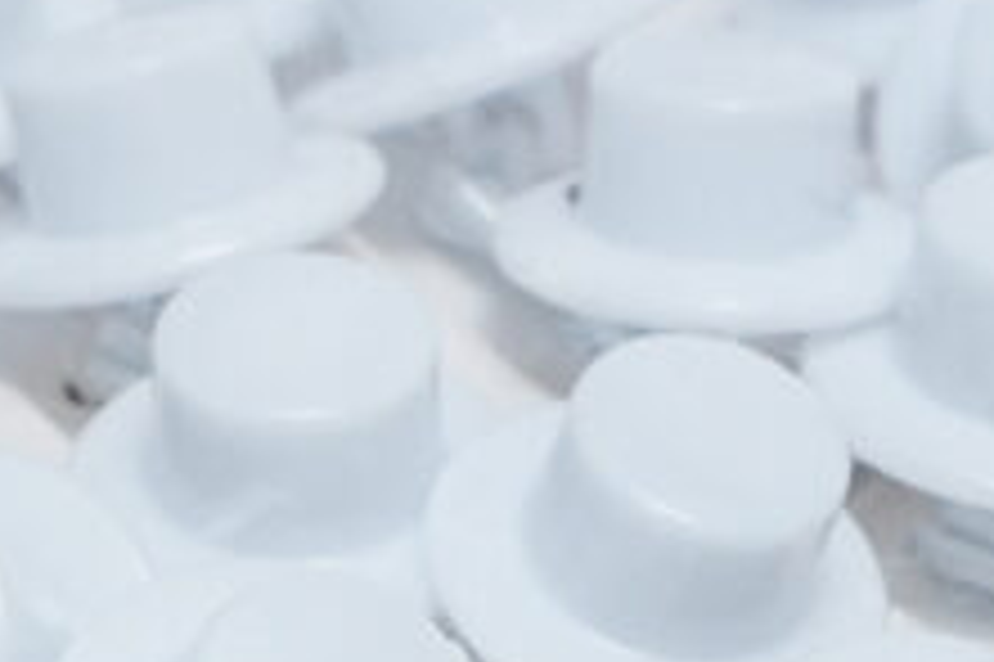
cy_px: 1020
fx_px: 4552
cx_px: 369
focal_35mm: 165
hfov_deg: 12.5
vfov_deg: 8.1
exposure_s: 1/160
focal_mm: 35
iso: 2500
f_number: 10
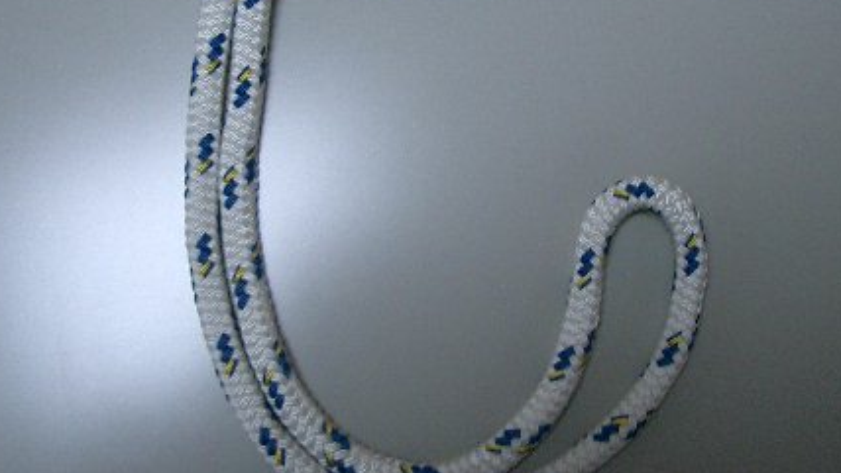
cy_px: 96
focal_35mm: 57
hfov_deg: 36.6
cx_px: 413
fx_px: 1271
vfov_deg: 20.9
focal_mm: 5.8
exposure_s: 1/60
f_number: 2.6
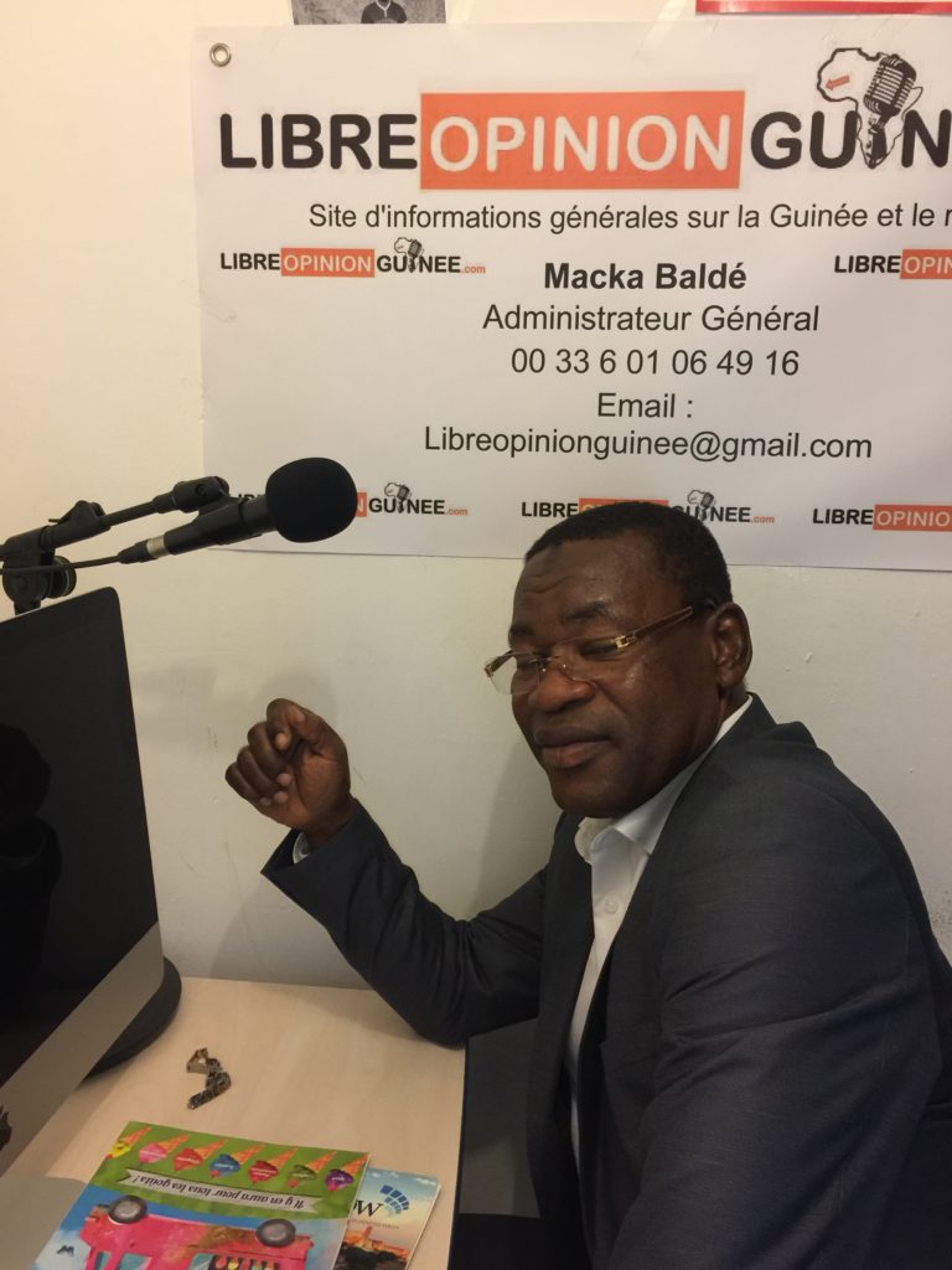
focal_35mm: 29
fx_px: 1063
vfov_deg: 61.7
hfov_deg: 48.2
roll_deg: -1.3
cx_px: 476
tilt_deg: -10.1
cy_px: 635
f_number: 2.2
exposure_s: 1/17
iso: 100
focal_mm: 4.15
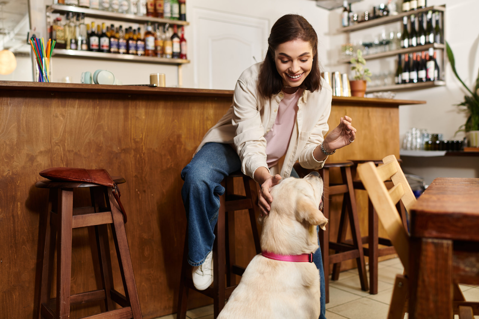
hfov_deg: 54.4
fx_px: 466
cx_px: 240
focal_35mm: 35
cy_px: 160
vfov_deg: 37.9
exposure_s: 1/200
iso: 80
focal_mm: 35
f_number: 2.8
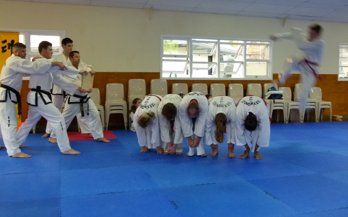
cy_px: 97
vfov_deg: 34.4
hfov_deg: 52.8
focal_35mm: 37
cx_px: 178
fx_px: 351
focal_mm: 6.1
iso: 400
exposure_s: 1/30
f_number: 3
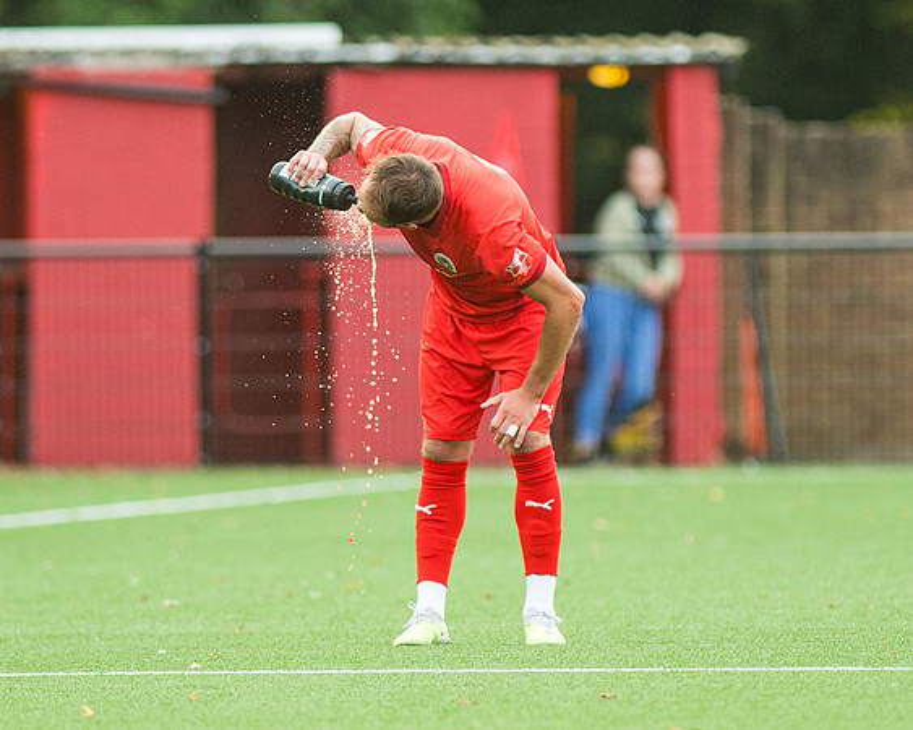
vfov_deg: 1.9
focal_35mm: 807
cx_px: 373
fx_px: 21804
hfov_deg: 2.4
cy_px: 330
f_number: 2.8
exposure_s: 1/800
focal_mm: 300
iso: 800
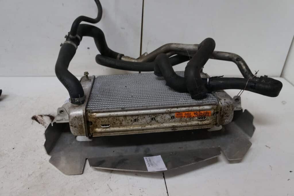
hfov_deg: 61.9
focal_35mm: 30
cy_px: 98
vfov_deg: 43.6
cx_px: 147
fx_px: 245
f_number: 4
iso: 1250
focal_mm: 20
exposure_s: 1/60
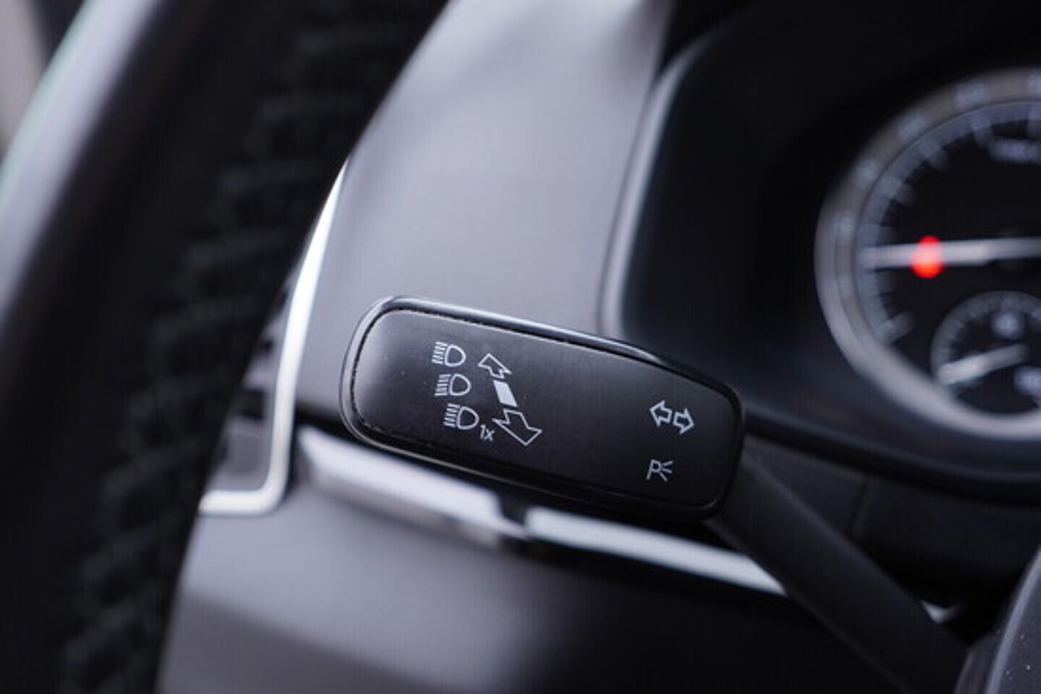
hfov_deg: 53.1
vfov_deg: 36.9
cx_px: 520
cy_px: 347
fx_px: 1041
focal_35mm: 36
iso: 250
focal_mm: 24
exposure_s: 1/40
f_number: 2.8
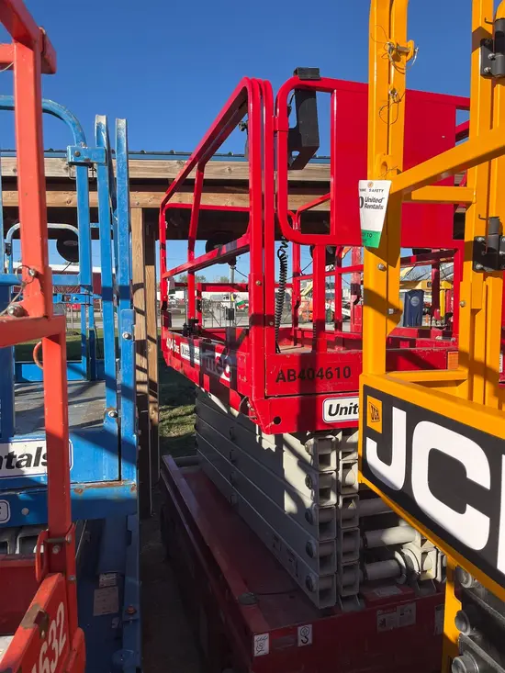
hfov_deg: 53.1
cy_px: 336
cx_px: 252
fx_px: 506
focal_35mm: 26
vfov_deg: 67.3
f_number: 1.6
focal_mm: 5.1
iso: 50
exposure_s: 1/2632
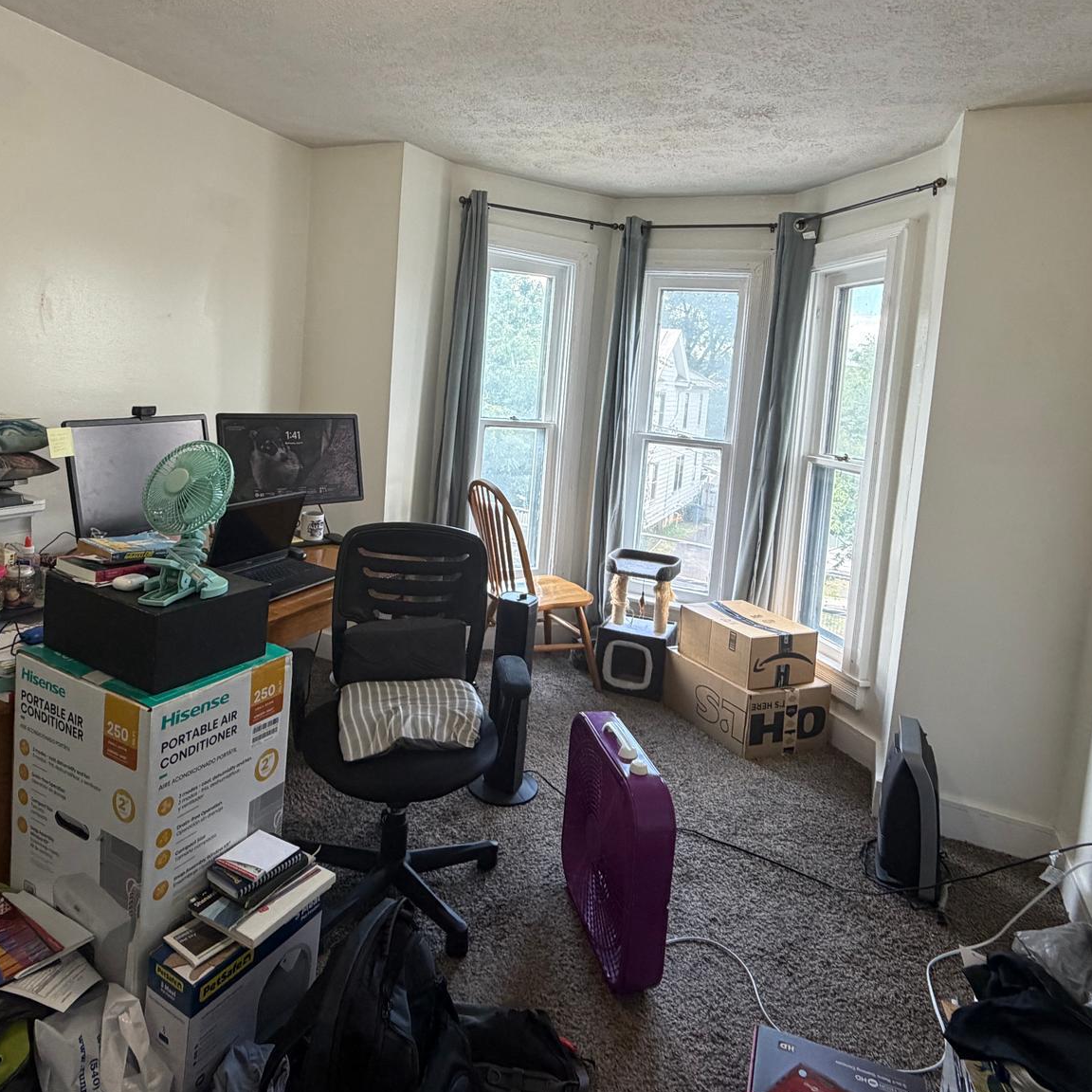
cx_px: 511
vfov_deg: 69.0
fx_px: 785
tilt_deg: -3.8
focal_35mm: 22
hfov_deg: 69.6
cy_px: 446
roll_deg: -4.5
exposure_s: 1/120
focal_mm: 2.22
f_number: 2.2
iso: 200
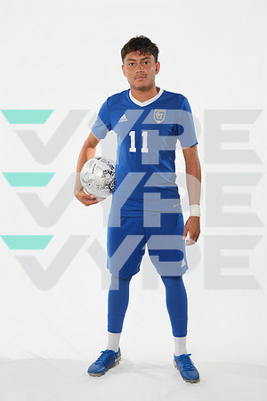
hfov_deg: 24.2
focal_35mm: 56
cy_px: 200
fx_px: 622
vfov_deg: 35.7
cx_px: 134
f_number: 8
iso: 500
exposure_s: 1/125
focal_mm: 55.9
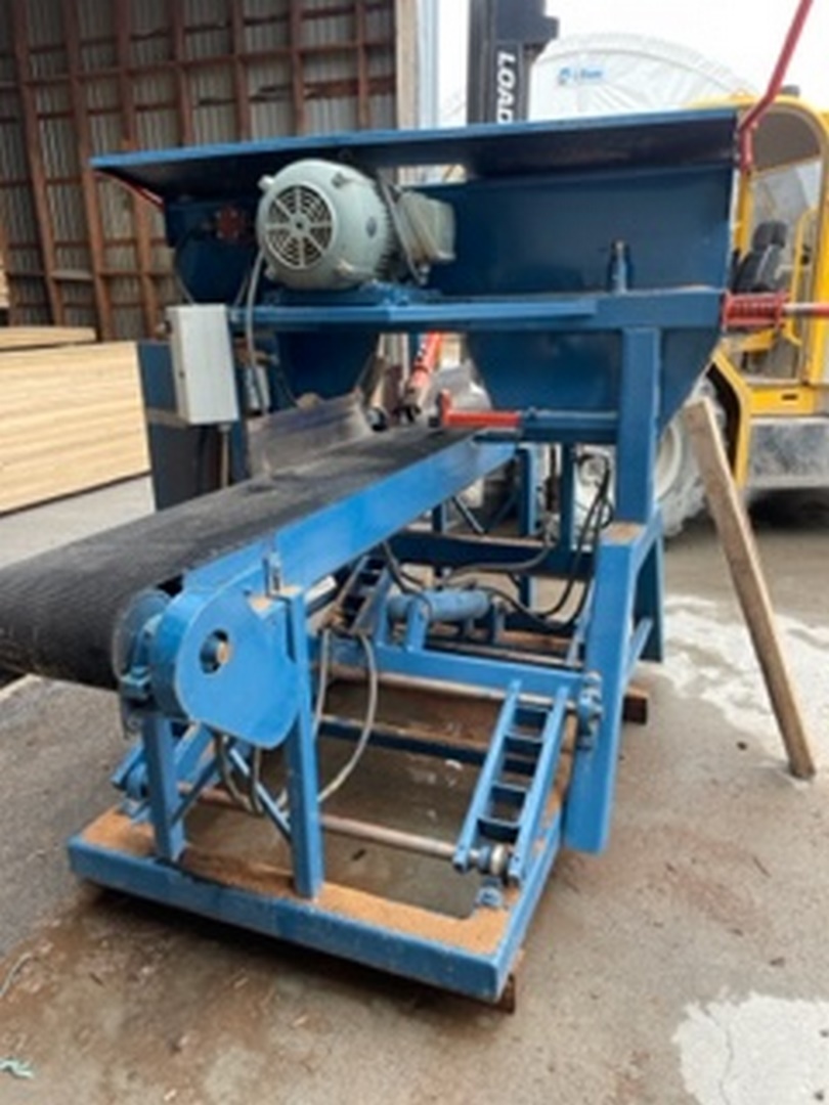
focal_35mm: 26
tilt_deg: -17.6
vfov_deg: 67.3
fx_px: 830
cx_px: 414
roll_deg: +1.6
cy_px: 552
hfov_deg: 53.1
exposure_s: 1/121
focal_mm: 4.2
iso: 40
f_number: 1.6
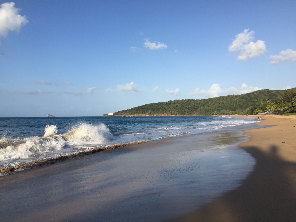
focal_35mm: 29
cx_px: 148
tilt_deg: +0.6
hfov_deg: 61.7
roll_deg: -0.6
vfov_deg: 48.2
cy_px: 111
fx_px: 248
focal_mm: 4.15
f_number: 2.2
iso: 32
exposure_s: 1/2083
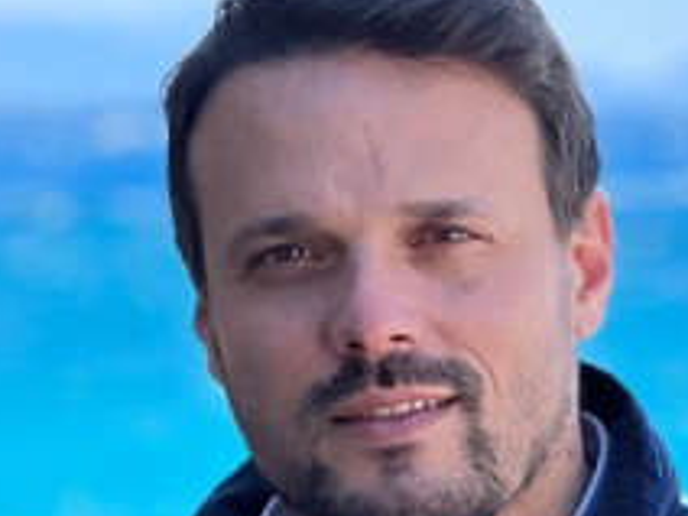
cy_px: 490
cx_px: 26
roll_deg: -0.1
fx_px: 5784
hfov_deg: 6.8
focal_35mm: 291
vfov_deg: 5.1
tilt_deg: -3.0
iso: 32
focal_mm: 9
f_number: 2.8
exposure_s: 1/396
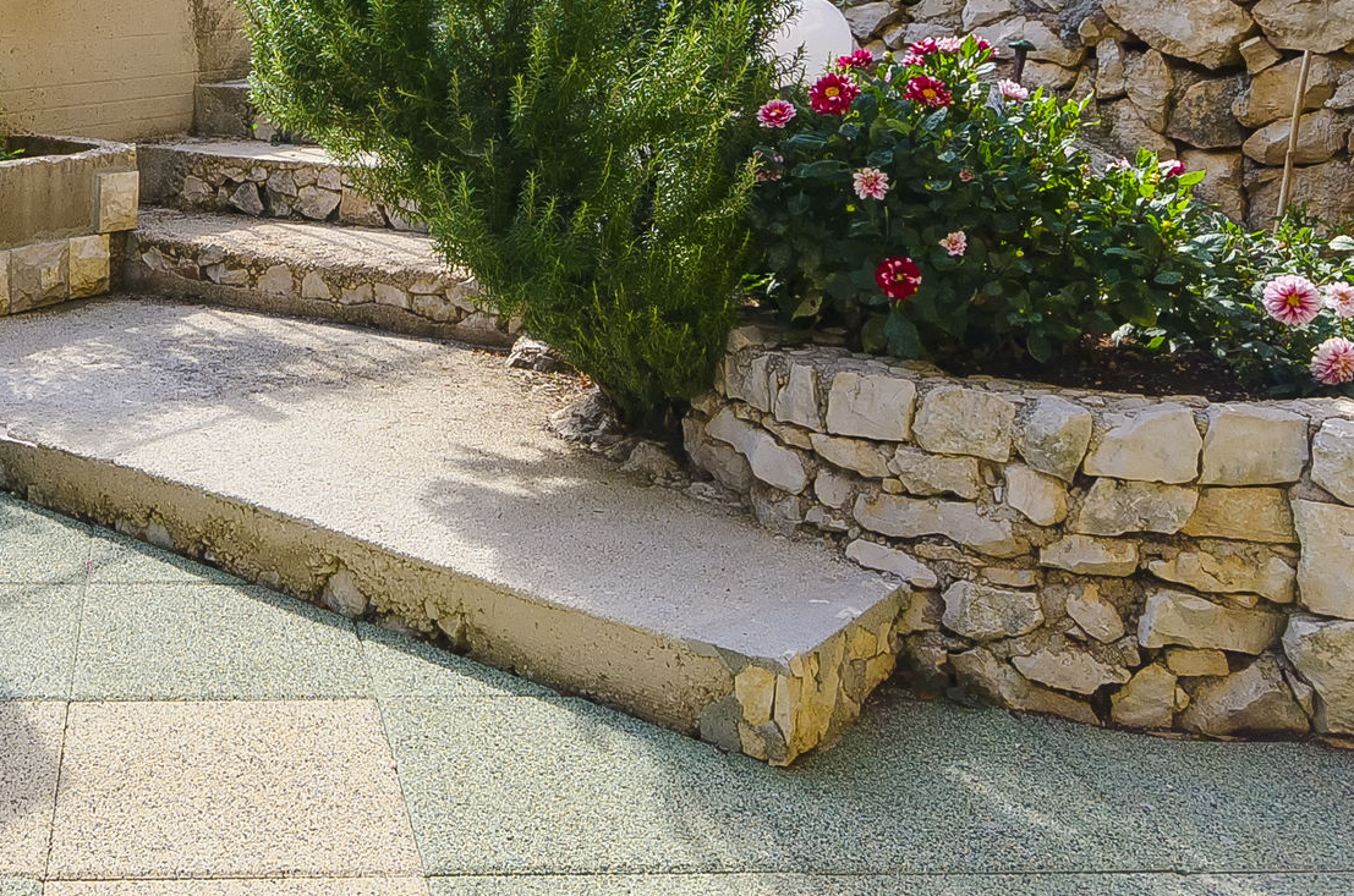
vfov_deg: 28.3
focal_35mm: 44
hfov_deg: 41.7
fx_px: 1638
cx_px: 163
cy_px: -48
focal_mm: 11.5
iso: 100
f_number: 8
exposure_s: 1/500
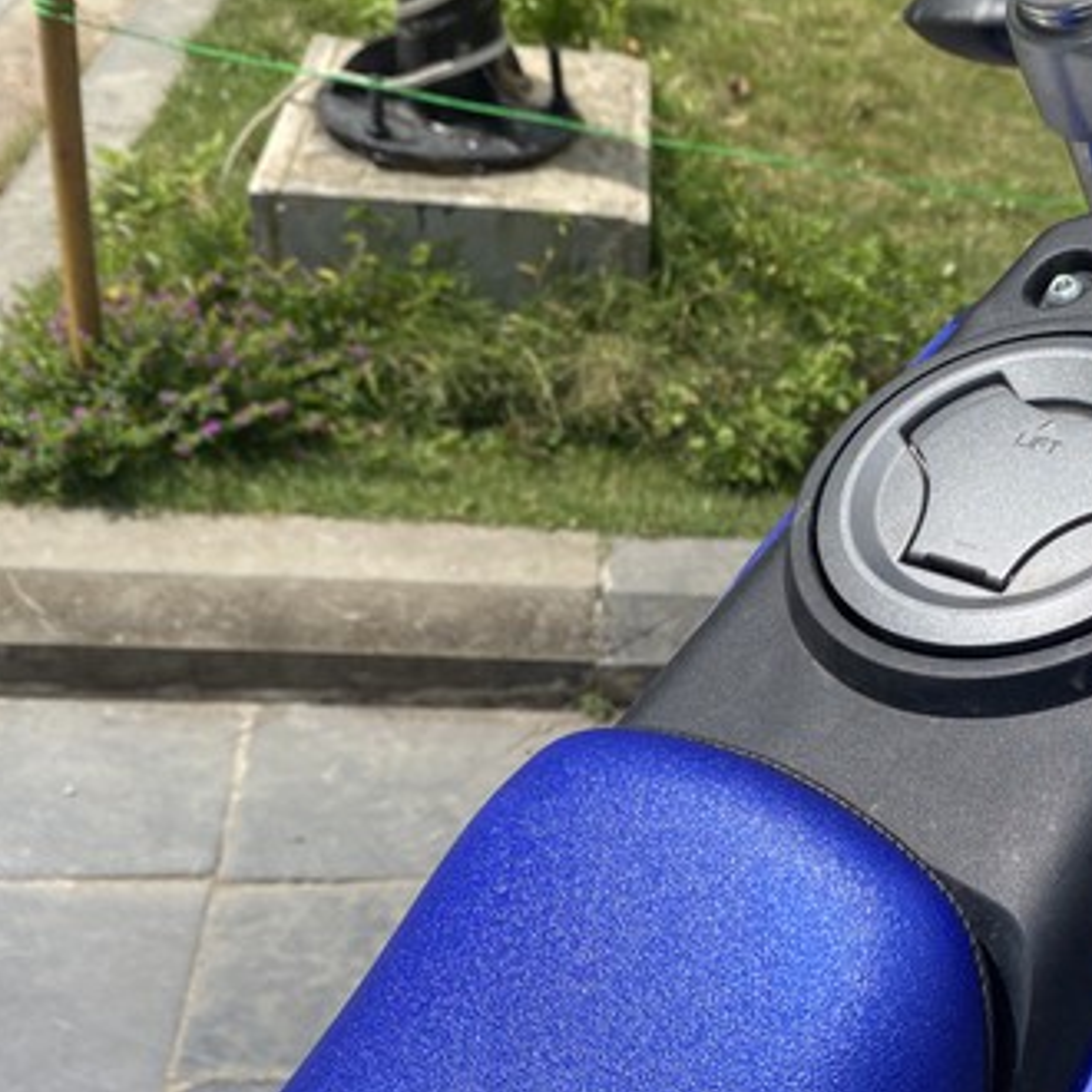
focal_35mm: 46
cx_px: 1016
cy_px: 644
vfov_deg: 36.7
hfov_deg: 34.4
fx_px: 1642
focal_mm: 4.25
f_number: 1.8
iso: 32
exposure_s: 1/2890
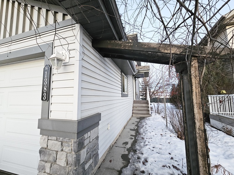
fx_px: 88
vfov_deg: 89.9
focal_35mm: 13
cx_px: 117
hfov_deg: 106.2
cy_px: 88
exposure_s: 1/30
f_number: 2.2
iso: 640
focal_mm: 2.2
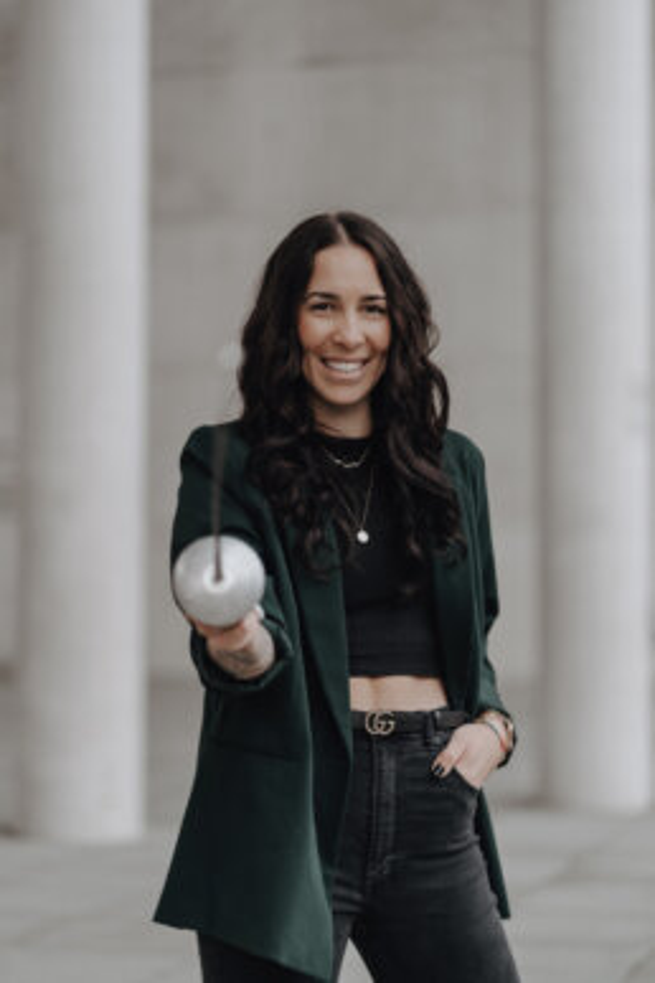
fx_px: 2320
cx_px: 328
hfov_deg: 16.1
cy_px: 492
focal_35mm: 85
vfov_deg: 23.9
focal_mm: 85
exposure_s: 1/125
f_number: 1.8
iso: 160
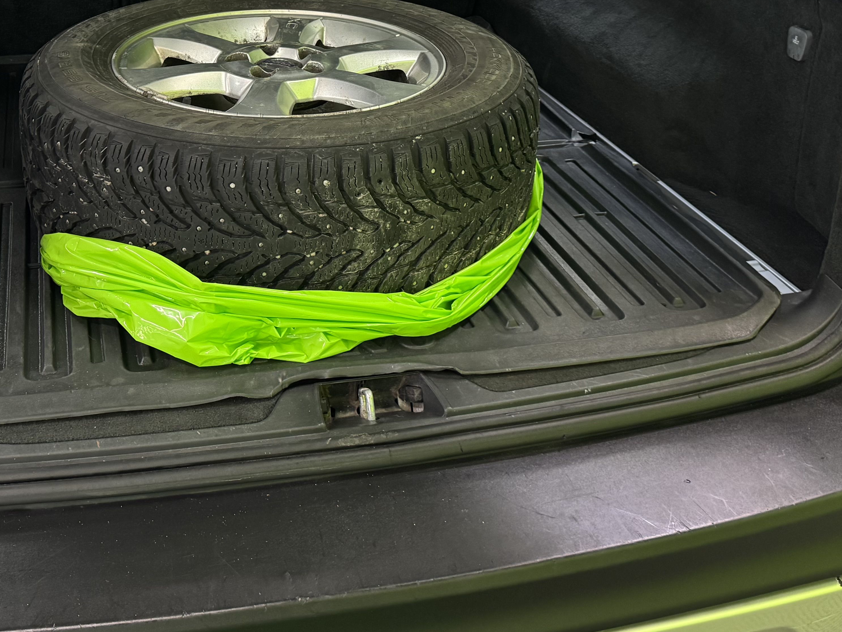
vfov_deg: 30.5
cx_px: 256
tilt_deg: -19.5
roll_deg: +0.3
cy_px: 99
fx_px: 1119
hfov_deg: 40.5
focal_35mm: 46
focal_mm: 6.76
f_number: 1.78
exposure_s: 1/50
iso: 250
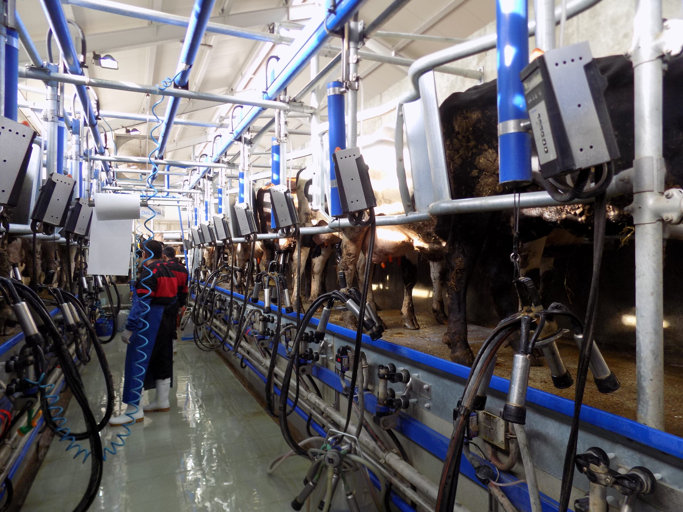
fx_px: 454
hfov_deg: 73.9
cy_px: 256
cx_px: 342
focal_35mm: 23
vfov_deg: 58.9
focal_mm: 4
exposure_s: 1/30
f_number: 3.1
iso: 80
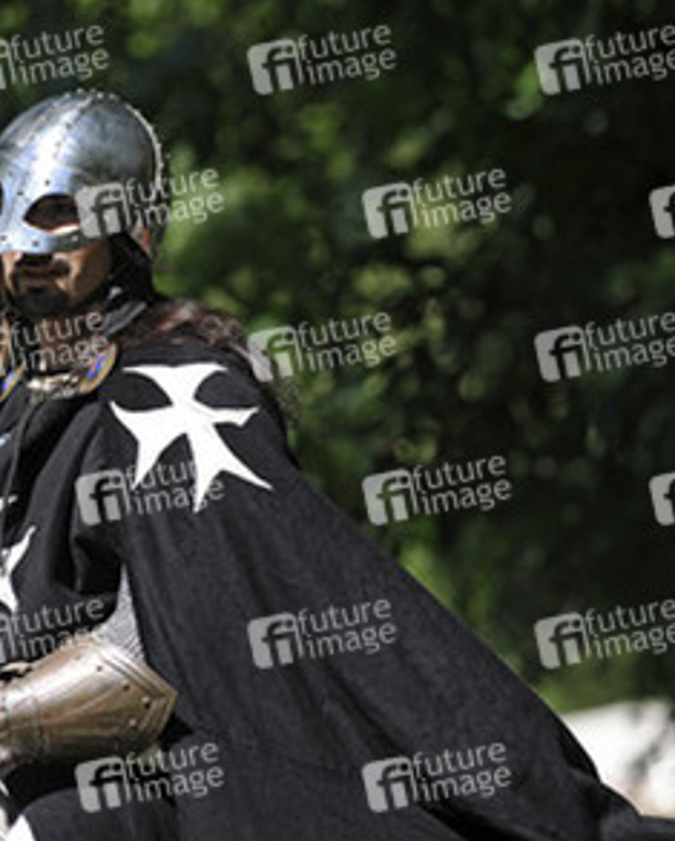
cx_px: 72
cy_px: 419
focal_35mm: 432
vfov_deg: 4.5
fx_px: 10771
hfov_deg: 3.6
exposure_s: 1/2500
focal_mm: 300
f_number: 6.3
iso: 800
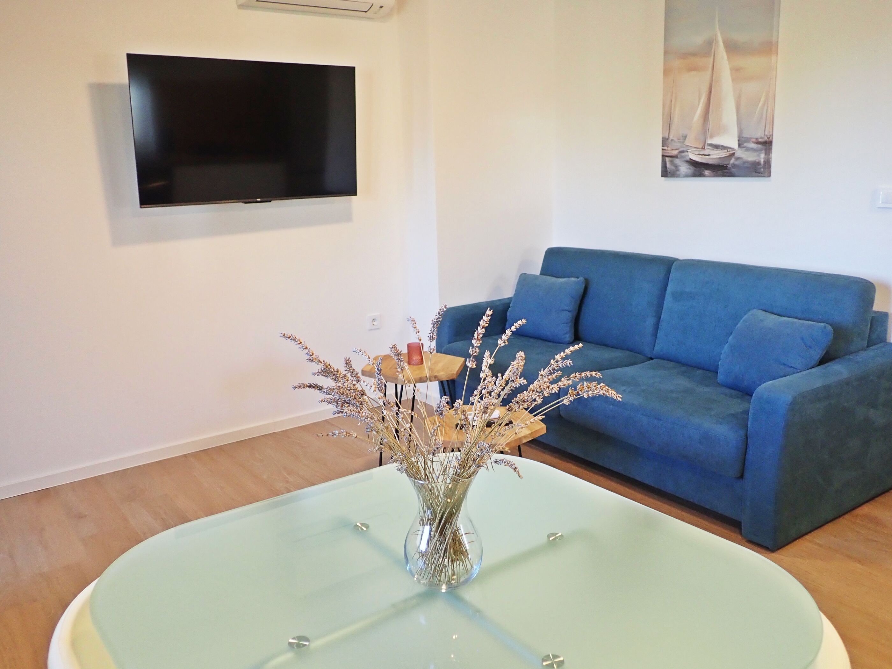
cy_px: 334
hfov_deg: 60.0
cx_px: 446
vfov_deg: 46.8
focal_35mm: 30
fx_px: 773
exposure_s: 1/60
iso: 160
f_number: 2.3
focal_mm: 5.5
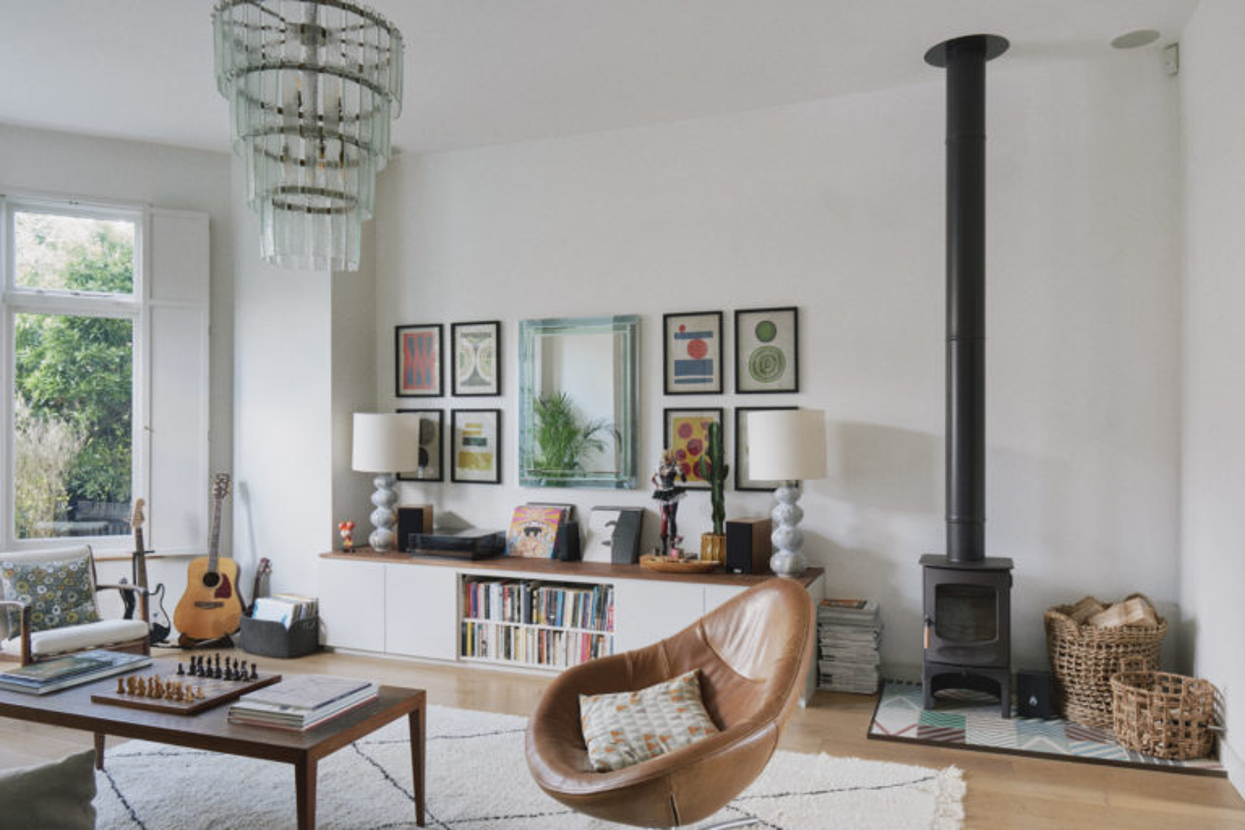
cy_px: 415
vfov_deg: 53.1
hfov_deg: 73.7
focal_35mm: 24
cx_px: 622
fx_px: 830
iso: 200
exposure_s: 2
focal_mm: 16
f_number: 10
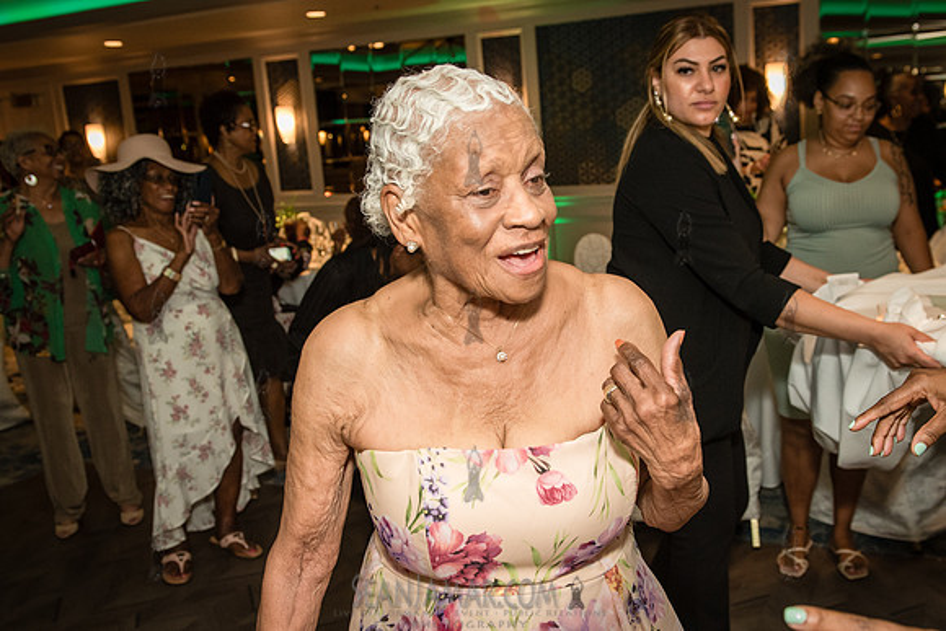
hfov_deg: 53.1
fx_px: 943
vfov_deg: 37.0
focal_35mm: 36
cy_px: 343
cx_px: 544
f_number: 3.5
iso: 1600
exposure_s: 1/200
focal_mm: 28
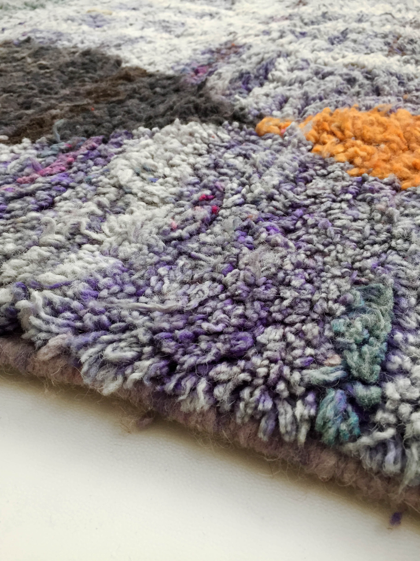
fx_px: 469
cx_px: 210
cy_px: 280
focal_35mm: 29
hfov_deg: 48.2
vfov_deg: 61.7
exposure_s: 1/33
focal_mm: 4.15
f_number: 2.2
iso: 125
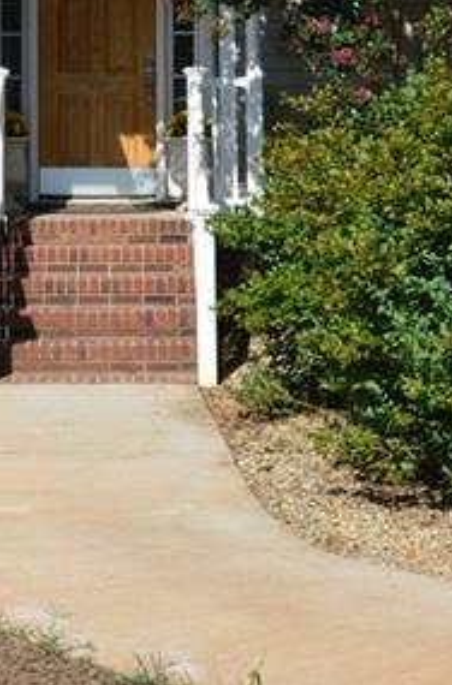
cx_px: 70
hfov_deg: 15.1
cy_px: 75
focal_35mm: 89
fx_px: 1688
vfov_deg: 22.4
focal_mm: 22
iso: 100
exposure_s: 1/250
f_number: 8
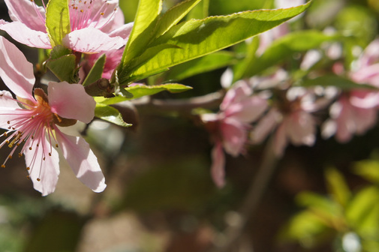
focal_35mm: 95
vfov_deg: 14.3
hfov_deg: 21.2
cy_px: 56
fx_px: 999
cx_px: 83
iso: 200
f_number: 8
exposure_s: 1/320
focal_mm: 40
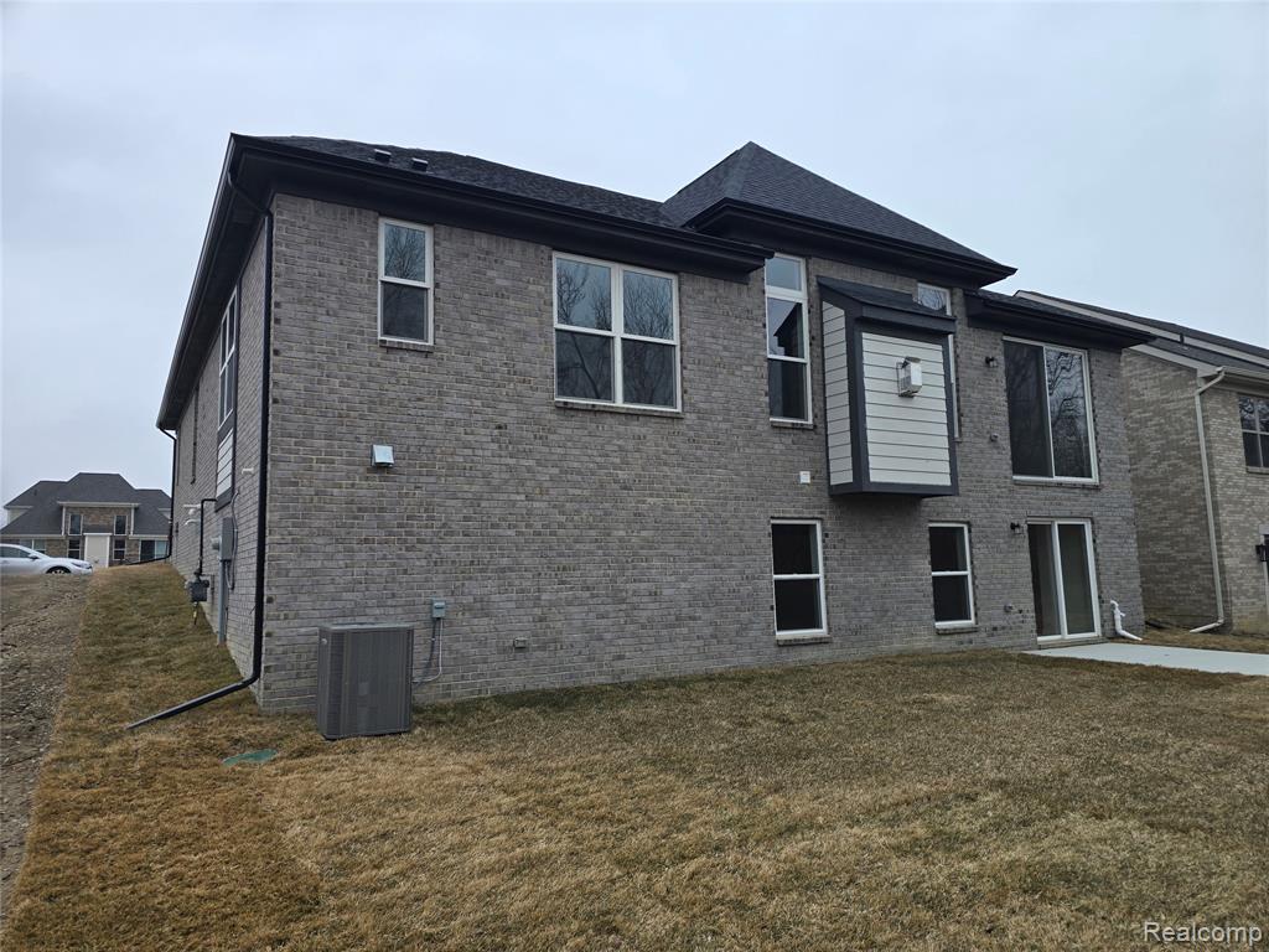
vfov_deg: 58.9
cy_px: 476
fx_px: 843
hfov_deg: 73.9
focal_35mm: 23
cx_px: 634
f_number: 1.7
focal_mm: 6.3
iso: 16
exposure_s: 1/180
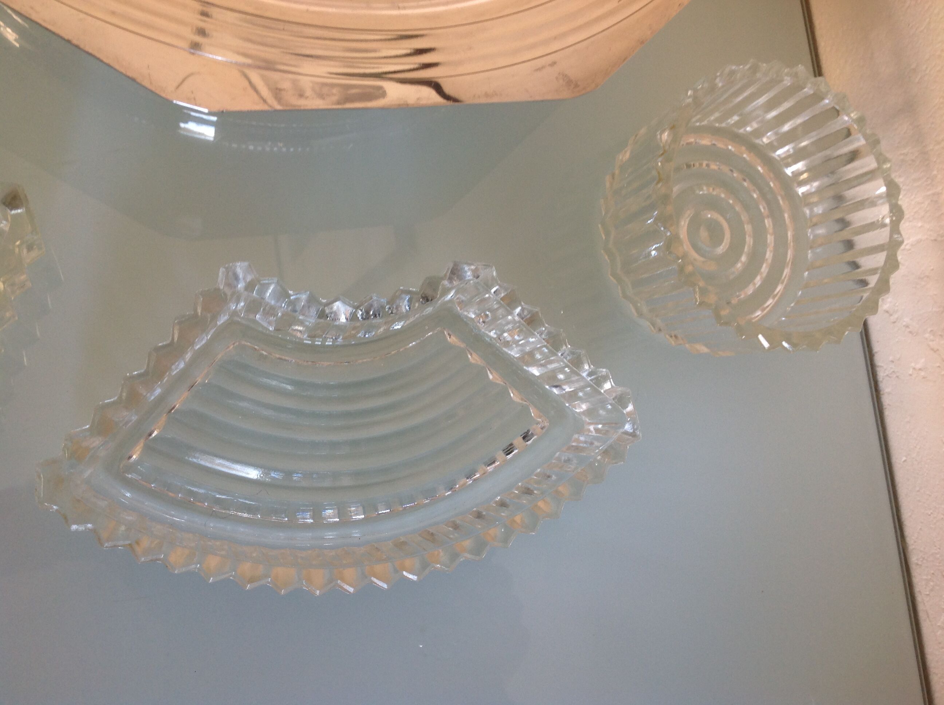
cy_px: 352
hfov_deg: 52.7
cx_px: 472
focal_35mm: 35
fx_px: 953
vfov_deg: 40.6
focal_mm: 4.28
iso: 50
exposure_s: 1/17
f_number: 2.4
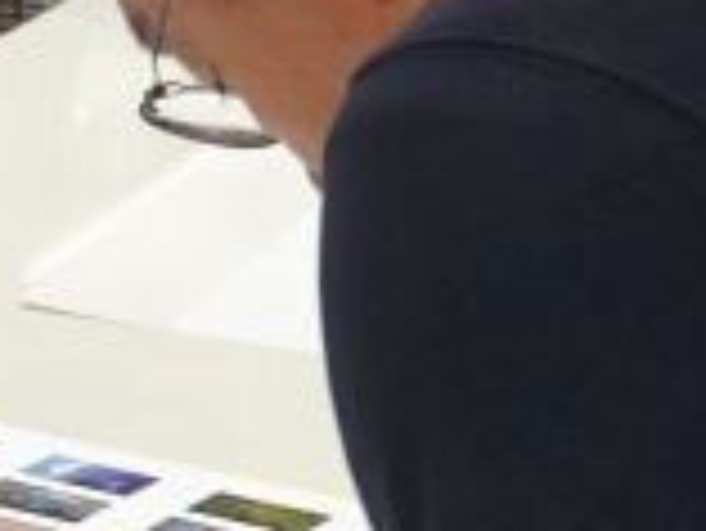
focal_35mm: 182
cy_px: 20
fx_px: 3715
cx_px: -1259
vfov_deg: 8.1
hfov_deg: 9.2
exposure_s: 1/30
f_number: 3.5
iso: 160
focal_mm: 18
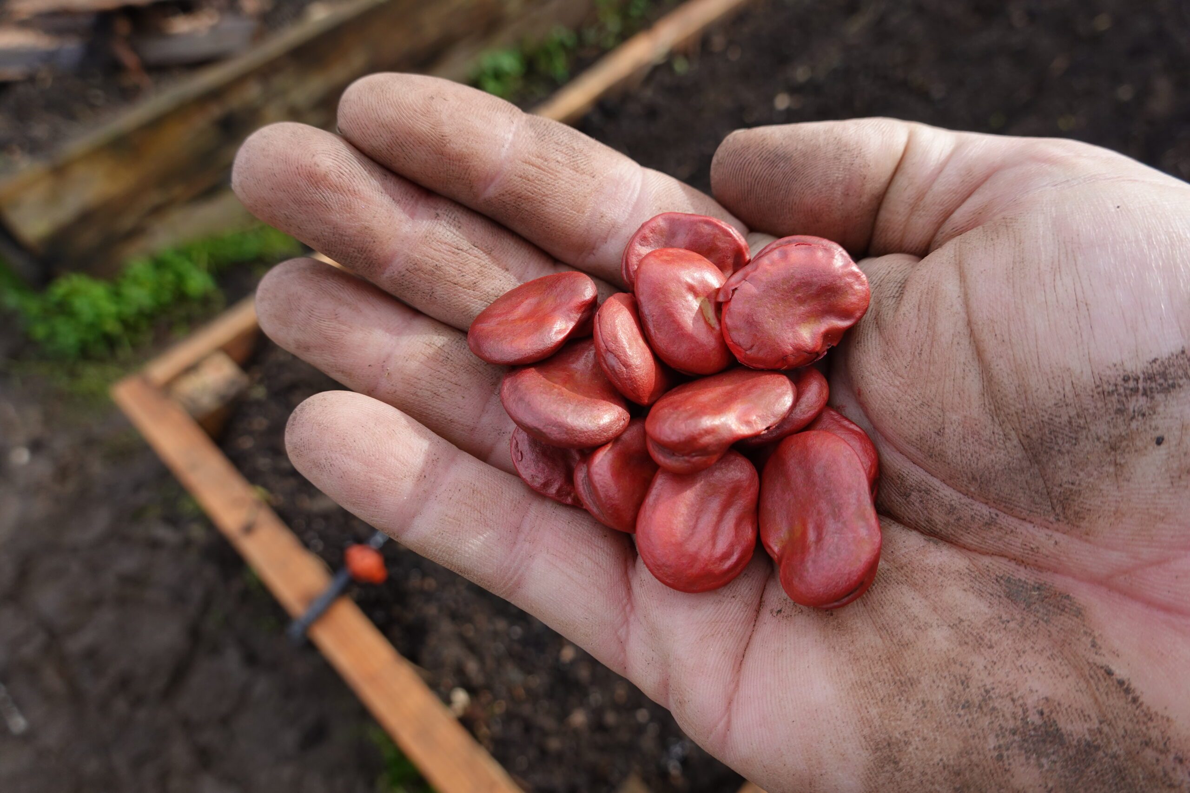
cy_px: 396
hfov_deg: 73.7
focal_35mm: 24
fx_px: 793
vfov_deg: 53.1
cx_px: 595
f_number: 4
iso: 100
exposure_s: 1/200
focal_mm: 9
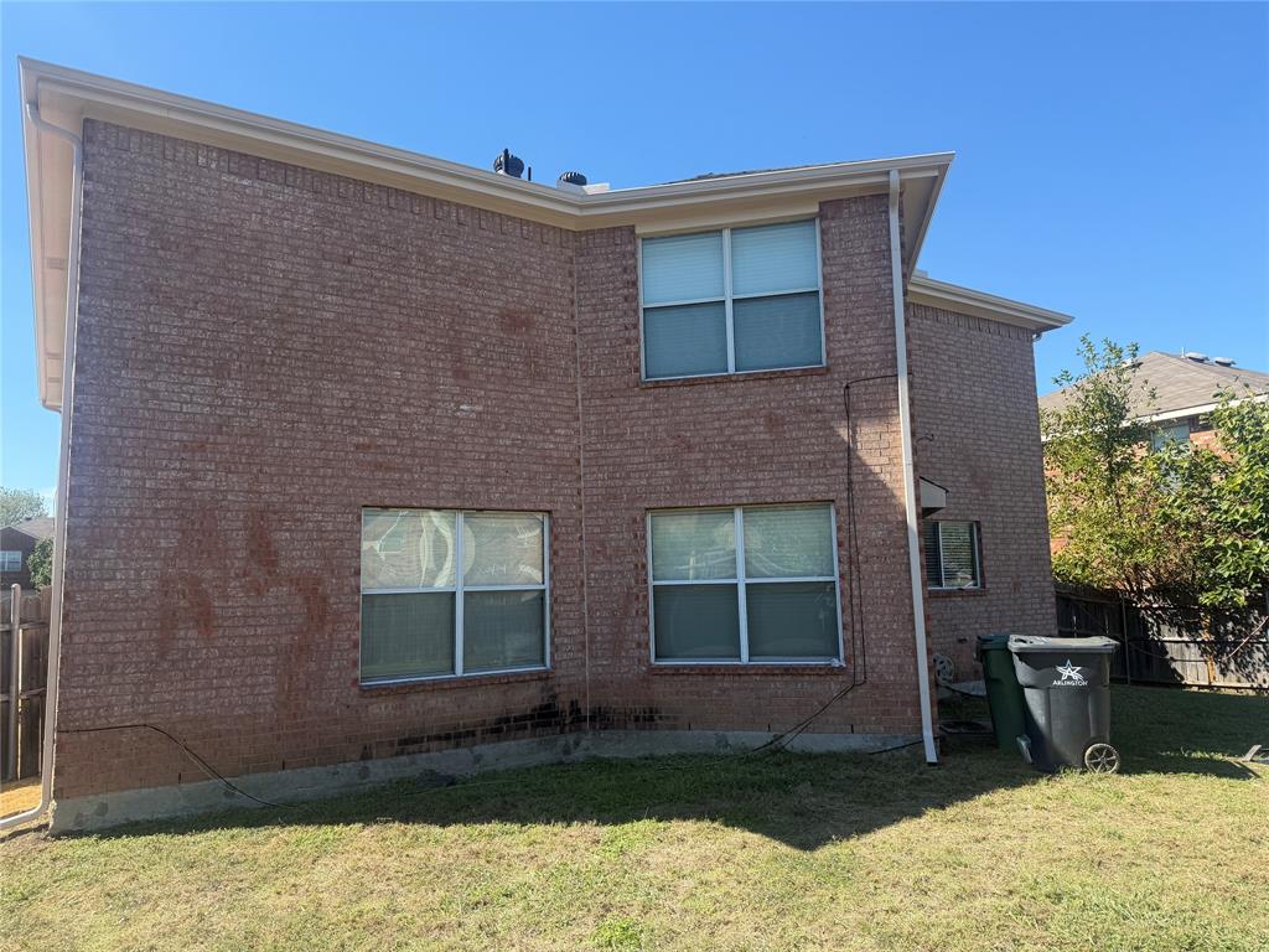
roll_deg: +1.7
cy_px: 476
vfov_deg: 56.8
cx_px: 634
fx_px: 880
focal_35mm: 24
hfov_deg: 71.6
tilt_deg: +7.2
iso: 80
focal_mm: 6.76
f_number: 1.78
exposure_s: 1/1727
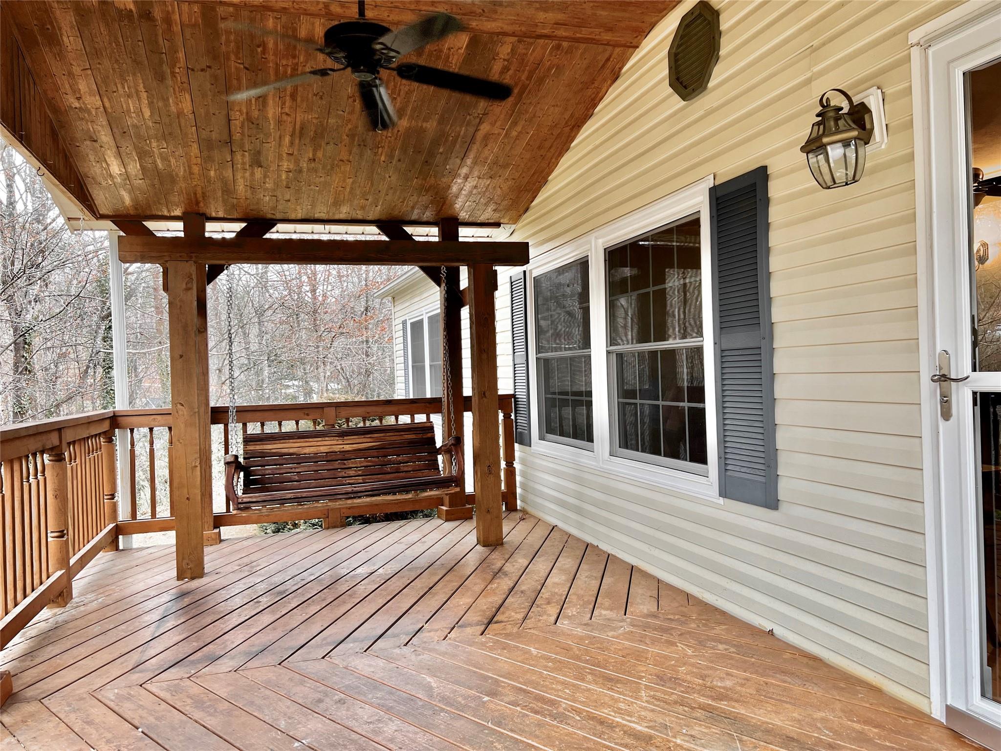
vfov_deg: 53.1
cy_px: 376
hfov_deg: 67.3
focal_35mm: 26
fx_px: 752
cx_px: 500
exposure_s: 1/121
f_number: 1.5
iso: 64
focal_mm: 5.7
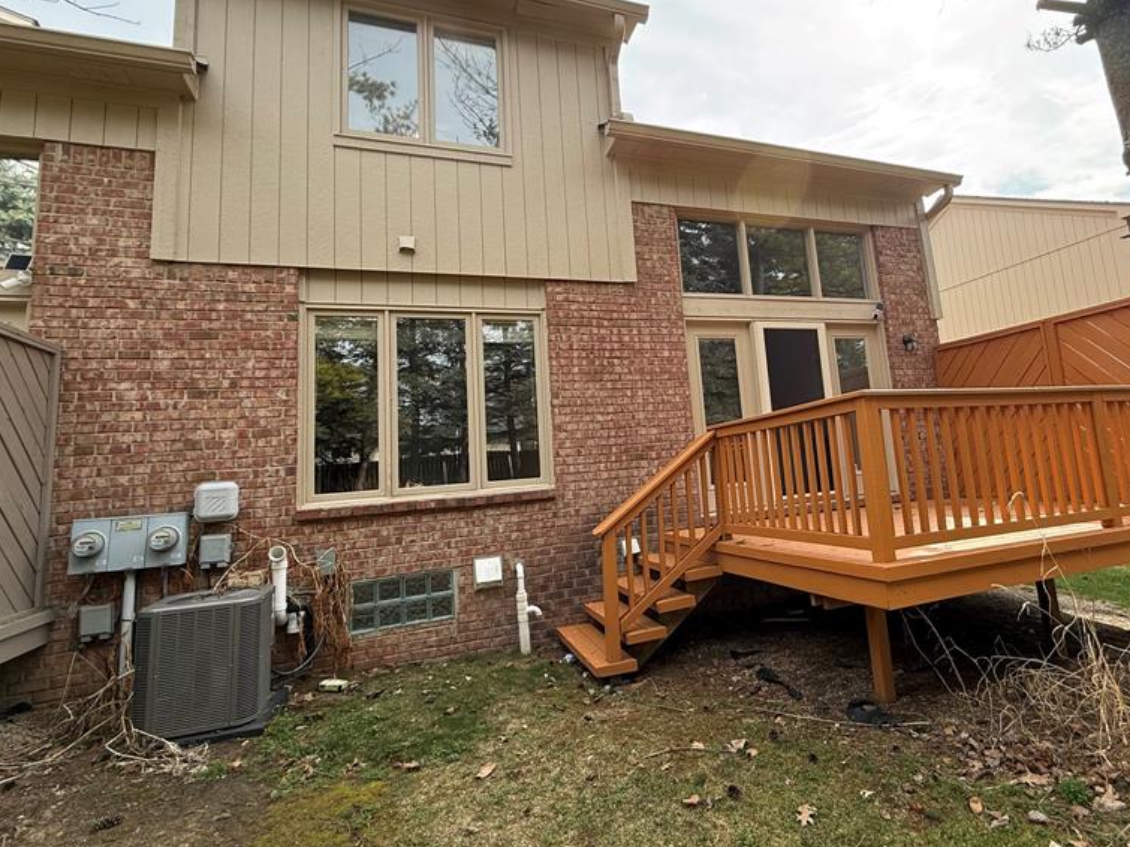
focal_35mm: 19
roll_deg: +4.5
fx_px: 620
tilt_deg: +9.2
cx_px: 665
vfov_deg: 68.5
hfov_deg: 83.9
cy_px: 380
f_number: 2.2
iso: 64
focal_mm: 2.22
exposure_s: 1/514
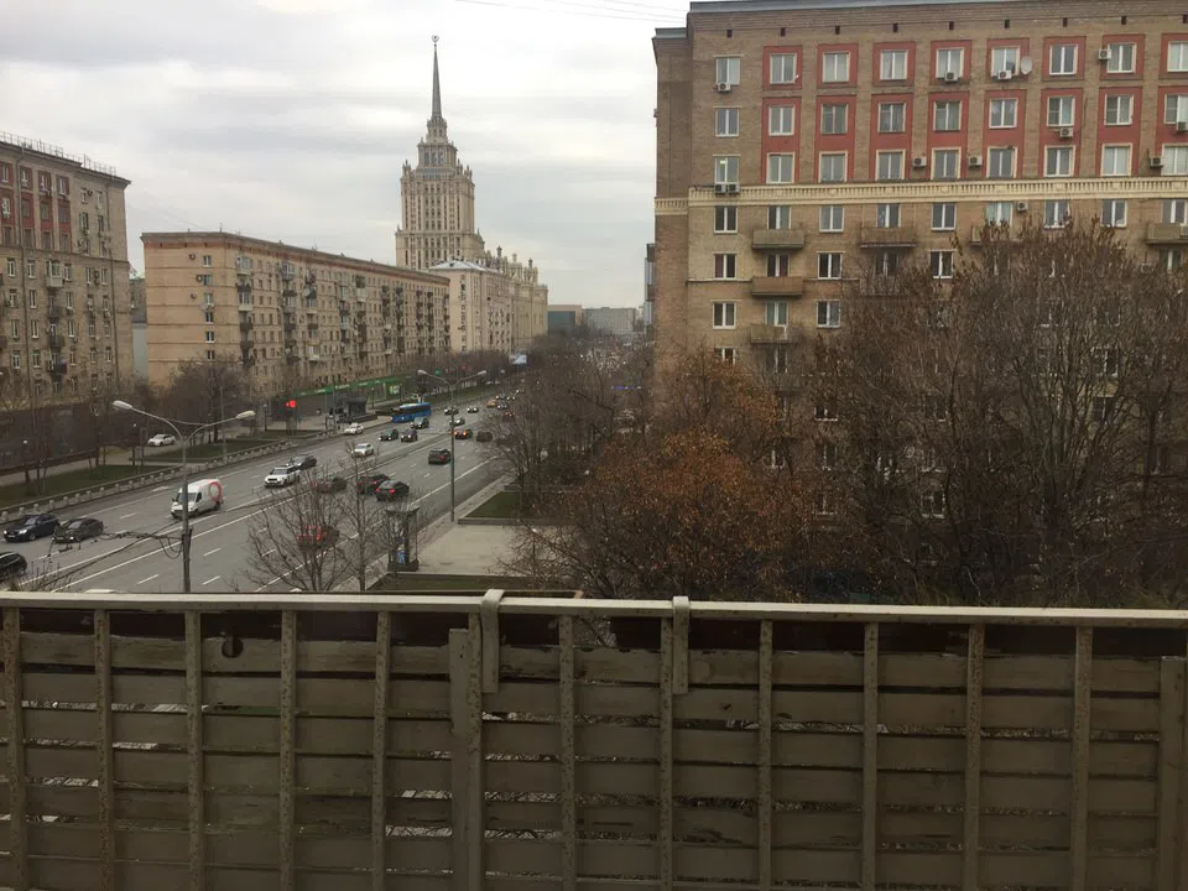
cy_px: 446
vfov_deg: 48.2
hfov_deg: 61.7
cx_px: 594
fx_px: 995
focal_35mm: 29
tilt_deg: -6.5
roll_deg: -0.1
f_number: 2.2
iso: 32
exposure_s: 1/100
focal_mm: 4.15
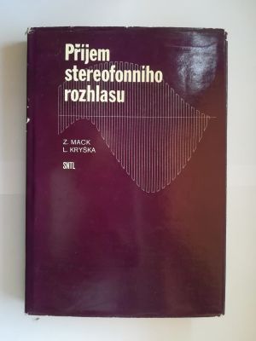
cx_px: 128
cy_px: 170
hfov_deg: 53.1
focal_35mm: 26
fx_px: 256
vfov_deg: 67.3
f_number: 2.2
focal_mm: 3.83
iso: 250
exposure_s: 1/33.3
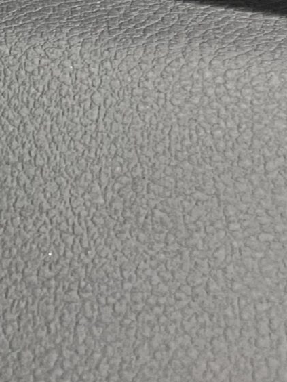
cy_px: 86
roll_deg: -2.4
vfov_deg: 16.6
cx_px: -461
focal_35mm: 118
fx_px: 1304
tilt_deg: -36.9
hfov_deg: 10.4
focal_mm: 5.1
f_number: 1.6
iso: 400
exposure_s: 1/50
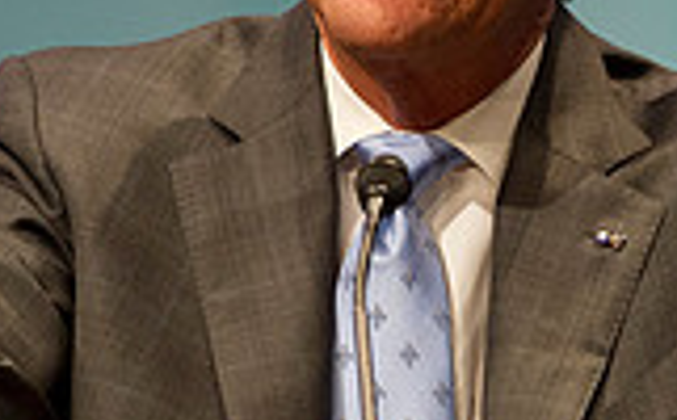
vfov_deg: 1.8
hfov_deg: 2.9
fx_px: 13537
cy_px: 252
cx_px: 685
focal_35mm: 735
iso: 2500
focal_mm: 200
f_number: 4
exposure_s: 1/125
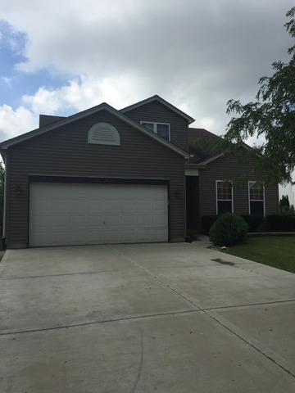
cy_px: 196
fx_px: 330
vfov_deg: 61.7
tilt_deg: +4.4
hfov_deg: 48.2
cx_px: 148
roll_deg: +1.5
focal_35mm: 29
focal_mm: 4.15
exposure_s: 1/2639
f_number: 2.2
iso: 32
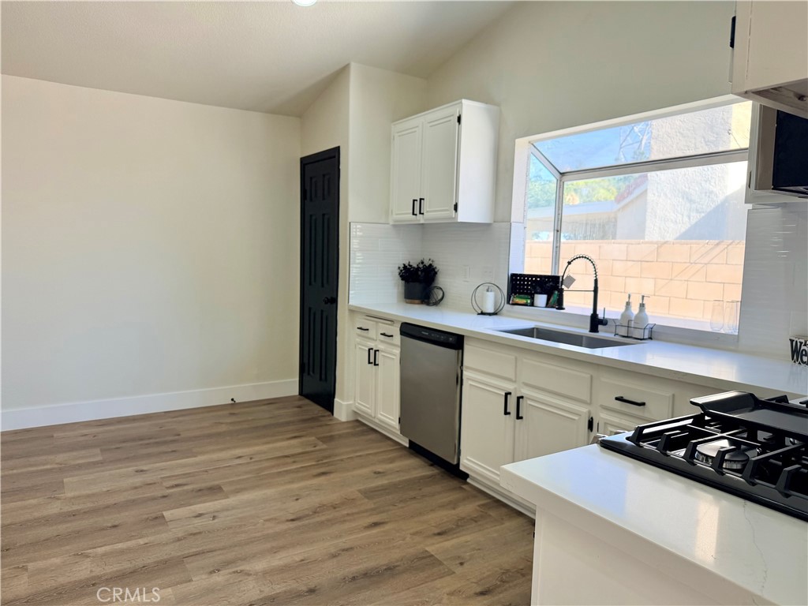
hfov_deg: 71.6
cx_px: 404
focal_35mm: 24
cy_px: 303
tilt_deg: -4.9
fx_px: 560
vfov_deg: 56.8
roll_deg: -1.4
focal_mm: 6.76
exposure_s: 1/291
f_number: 1.78
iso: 80
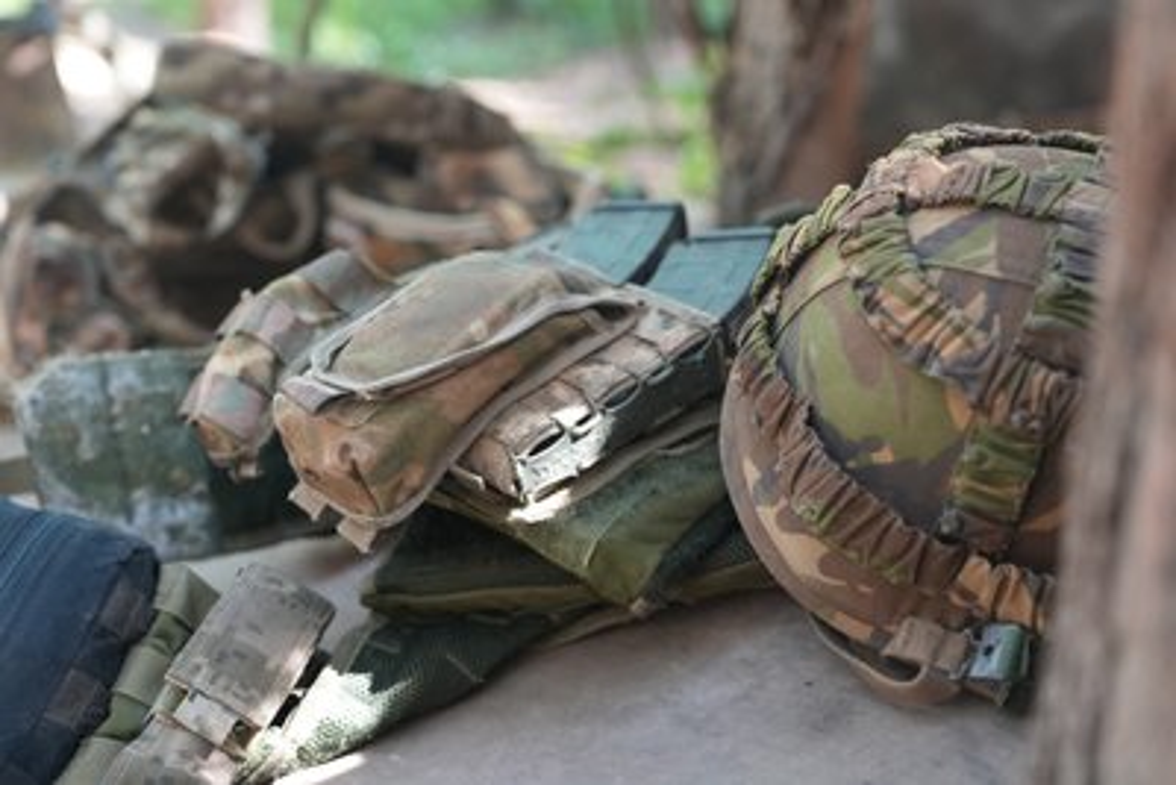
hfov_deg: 41.1
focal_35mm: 48
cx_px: 588
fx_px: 1568
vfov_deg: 28.1
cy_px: 392
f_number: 2.8
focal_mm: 48
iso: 3200
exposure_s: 1/160
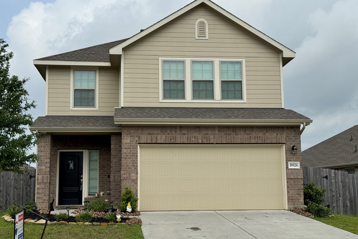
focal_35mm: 50
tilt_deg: +7.5
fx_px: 497
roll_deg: +0.2
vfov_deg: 27.0
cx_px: 179
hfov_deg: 39.6
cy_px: 124
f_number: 1.78
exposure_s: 1/5376
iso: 64
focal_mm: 6.76
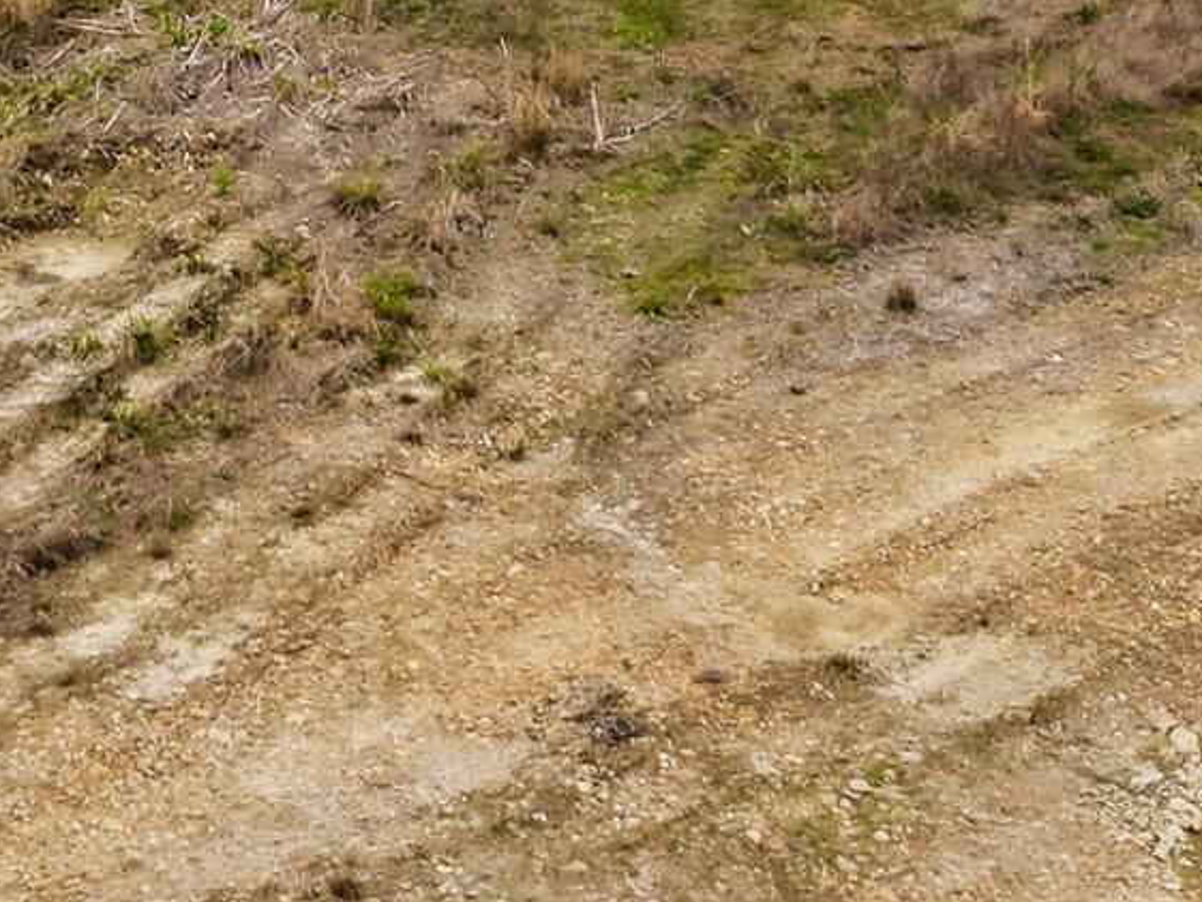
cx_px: 381
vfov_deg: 12.9
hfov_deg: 18.3
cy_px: -565
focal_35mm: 107
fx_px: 3716
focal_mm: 8.7
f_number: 1.8
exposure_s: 1/100
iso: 140
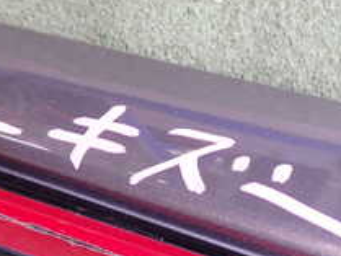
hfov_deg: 22.7
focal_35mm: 86
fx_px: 848
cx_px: 158
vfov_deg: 16.8
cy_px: 256
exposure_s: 1/40
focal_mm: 5.4
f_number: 2.3
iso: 200
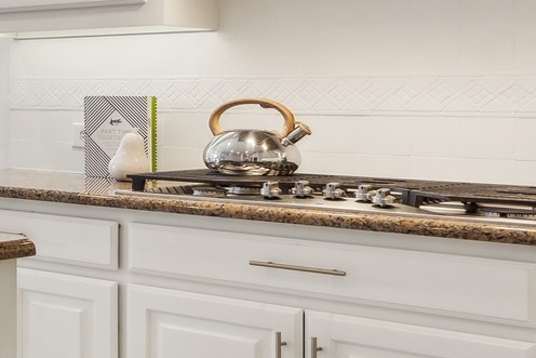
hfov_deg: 19.4
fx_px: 1042
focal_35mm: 70
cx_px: -487
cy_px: 97
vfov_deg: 19.4
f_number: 6.3
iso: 200
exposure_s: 1/20
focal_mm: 16
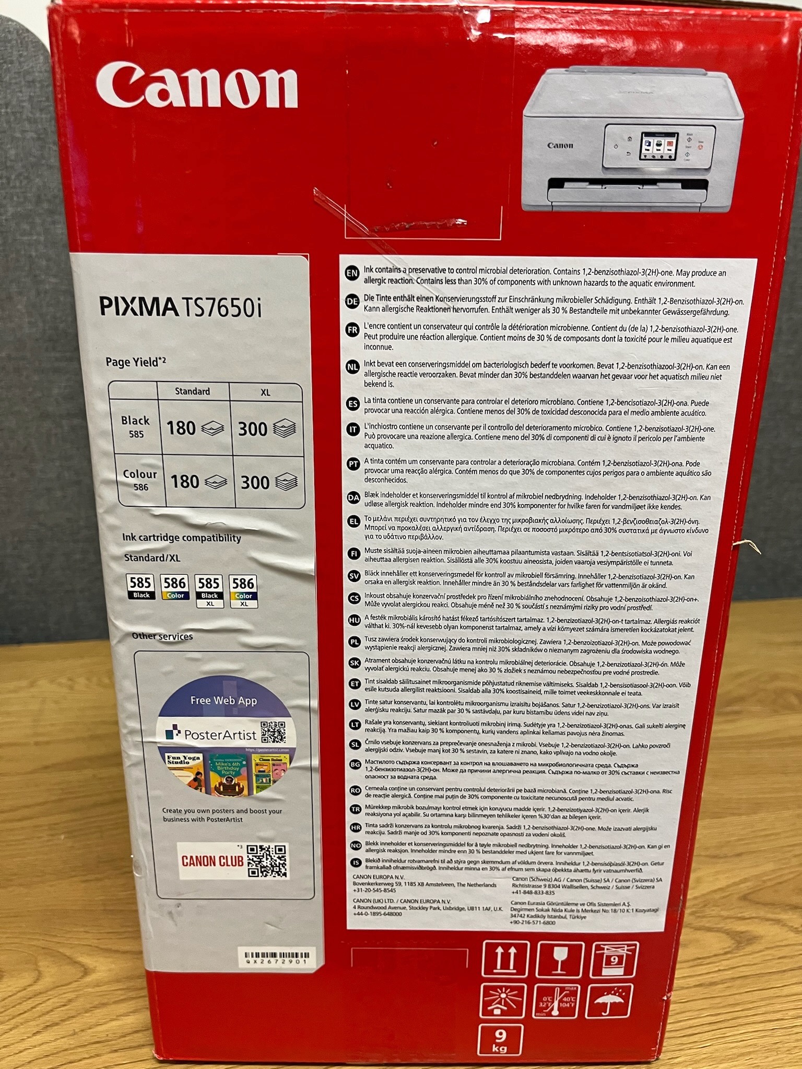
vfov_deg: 67.3
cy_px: 534
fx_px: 803
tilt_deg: -18.1
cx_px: 401
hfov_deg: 53.1
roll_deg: -0.5
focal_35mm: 26
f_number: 1.6
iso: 100
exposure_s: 1/50
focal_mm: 5.1
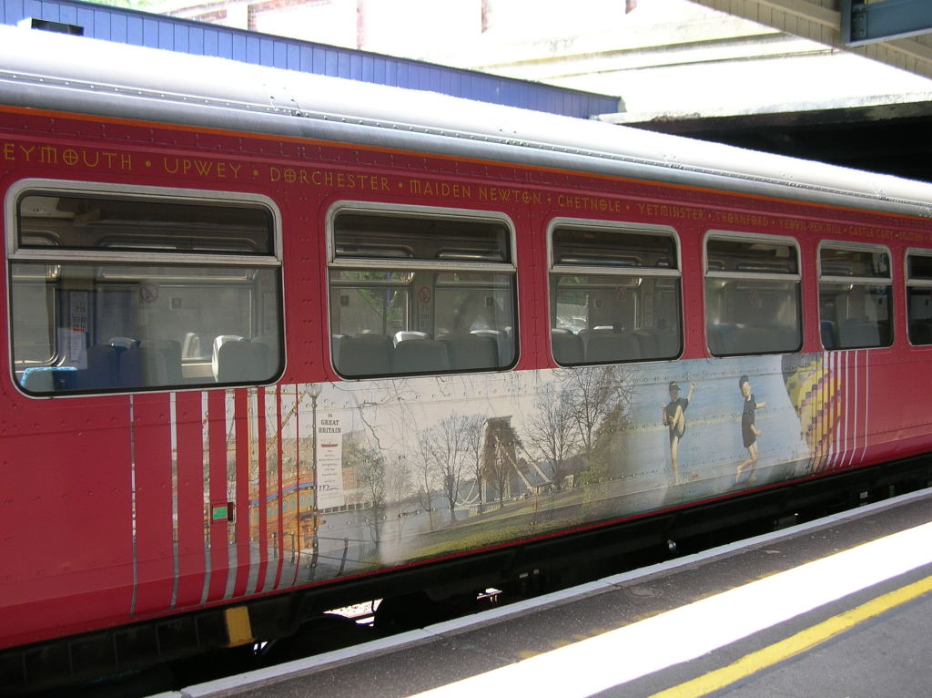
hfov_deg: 44.8
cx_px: 466
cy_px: 349
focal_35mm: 42
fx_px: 1130
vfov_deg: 34.3
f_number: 2.8
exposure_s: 1/53.1
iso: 50
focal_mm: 6.9
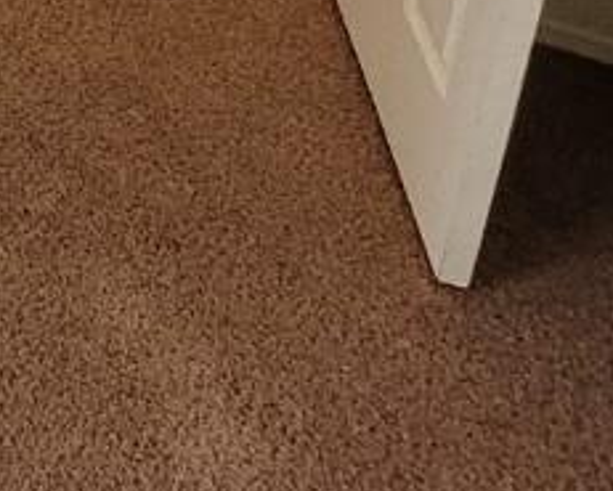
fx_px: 1434
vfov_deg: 15.6
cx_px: -743
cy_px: -478
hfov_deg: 16.0
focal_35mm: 79
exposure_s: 1/60
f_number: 2.2
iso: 250
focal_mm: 1.74
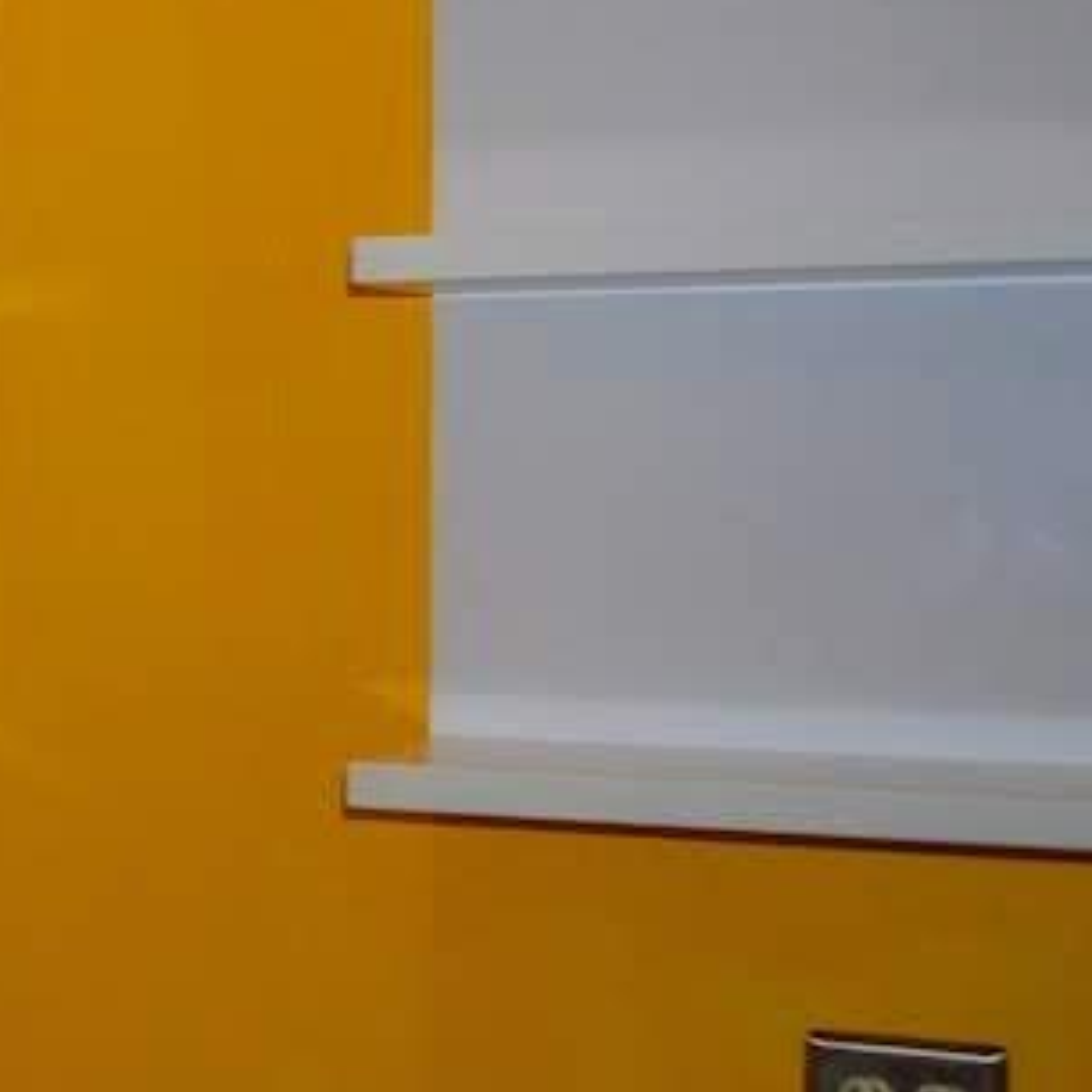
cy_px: 517
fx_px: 2748
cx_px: -541
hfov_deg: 19.6
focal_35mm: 77
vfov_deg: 22.5
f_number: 3.5
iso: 200
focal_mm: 18
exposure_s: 1/60
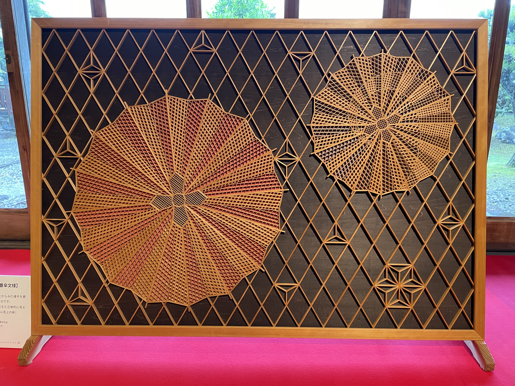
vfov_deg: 53.1
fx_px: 387
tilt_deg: -15.0
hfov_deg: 67.3
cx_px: 258
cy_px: 193
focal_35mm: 26
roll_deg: -0.8
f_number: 1.6
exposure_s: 1/60
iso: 250
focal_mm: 4.2
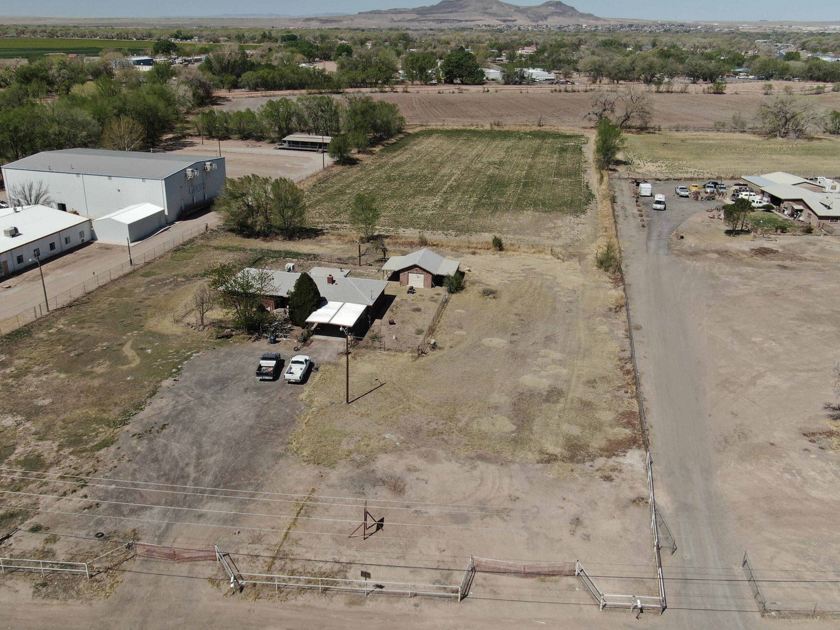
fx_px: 680
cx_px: 381
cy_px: 299
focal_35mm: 28
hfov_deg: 63.3
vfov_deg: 49.7
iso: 110
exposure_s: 1/120
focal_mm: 4.39
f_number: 2.8
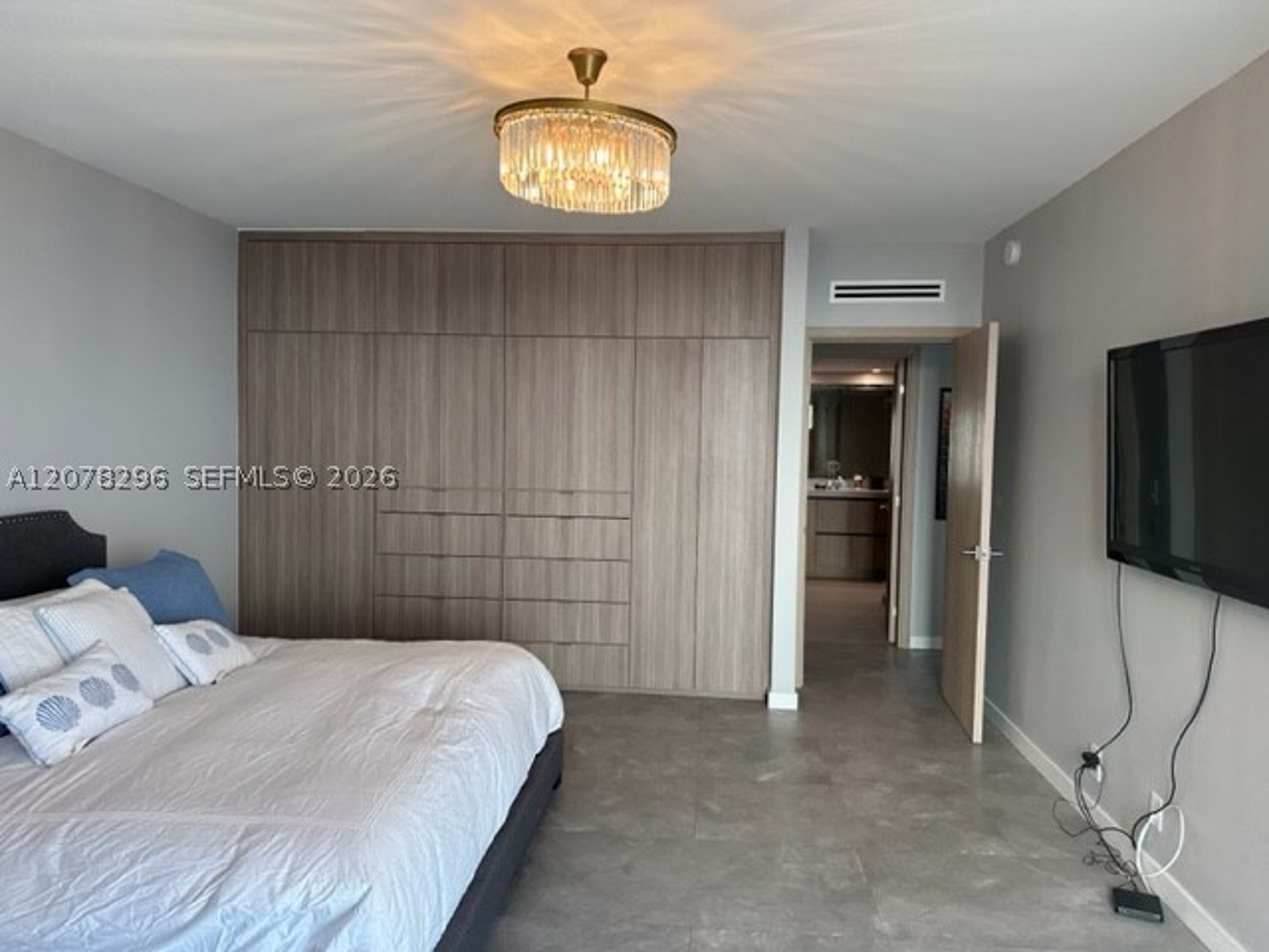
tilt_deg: -2.0
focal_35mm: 24
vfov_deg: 56.8
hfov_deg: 71.6
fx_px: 880
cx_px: 634
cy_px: 476
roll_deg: -1.7
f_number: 1.78
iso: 80
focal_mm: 6.86
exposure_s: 1/123
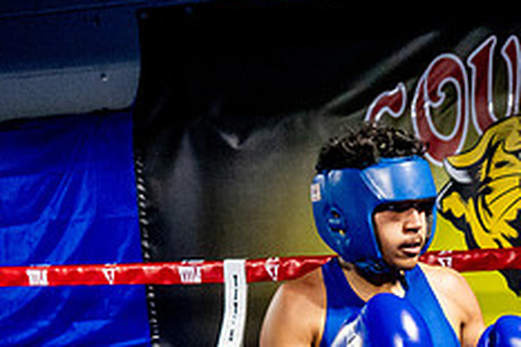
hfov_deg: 14.1
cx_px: 559
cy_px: 427
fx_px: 2068
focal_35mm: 143
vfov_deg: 9.4
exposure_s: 1/800
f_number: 2.8
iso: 5000
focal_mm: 35
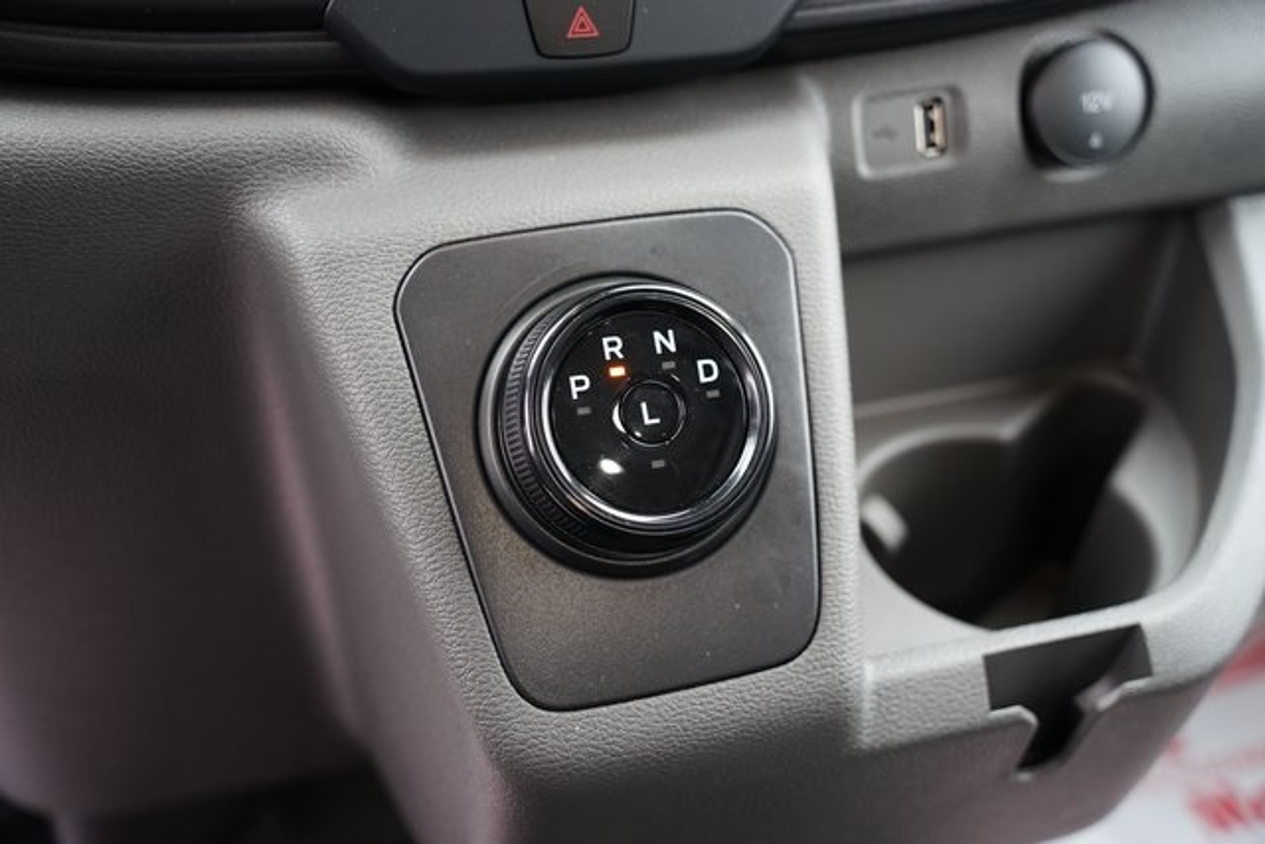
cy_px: 422
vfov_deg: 33.4
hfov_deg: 48.4
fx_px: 1406
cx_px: 632
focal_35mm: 40
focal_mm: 40
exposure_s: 1/60
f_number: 4
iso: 1000
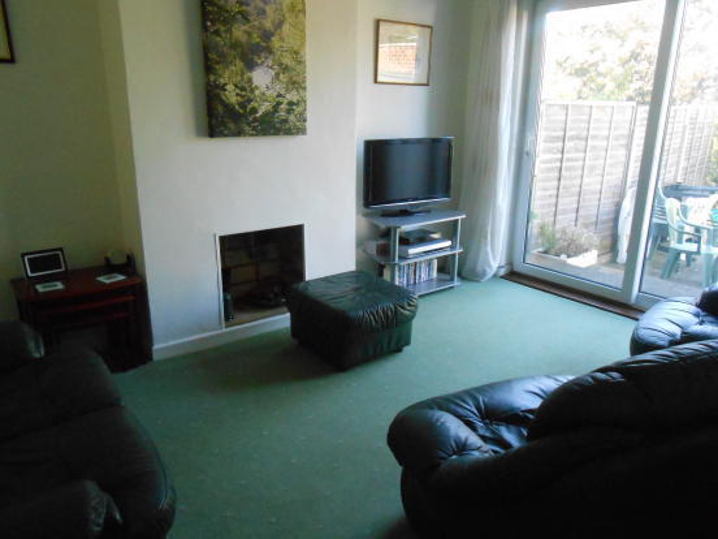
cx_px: 359
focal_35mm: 26
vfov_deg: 53.1
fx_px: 539
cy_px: 270
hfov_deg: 67.3
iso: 800
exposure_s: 1/125
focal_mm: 4.6
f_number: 3.5
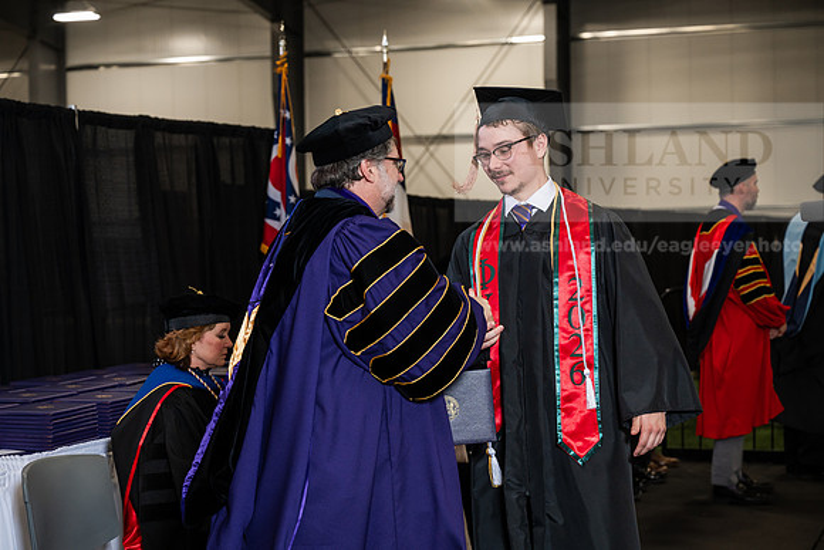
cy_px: 275
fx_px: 1603
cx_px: 412
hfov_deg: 28.8
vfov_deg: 19.5
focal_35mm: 70
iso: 1250
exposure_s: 1/200
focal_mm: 70
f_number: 4.5
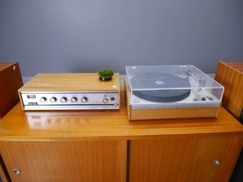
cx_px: 122
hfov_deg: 71.6
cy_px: 91
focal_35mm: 24
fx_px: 169
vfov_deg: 56.9
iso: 1000
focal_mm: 12
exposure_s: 1/60
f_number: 3.5
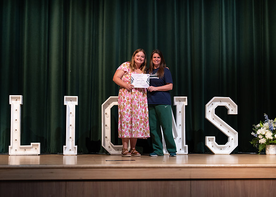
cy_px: 103
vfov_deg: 25.3
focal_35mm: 56
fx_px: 439
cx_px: 139
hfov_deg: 34.9
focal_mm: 50
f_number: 1.2
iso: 640
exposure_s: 1/320
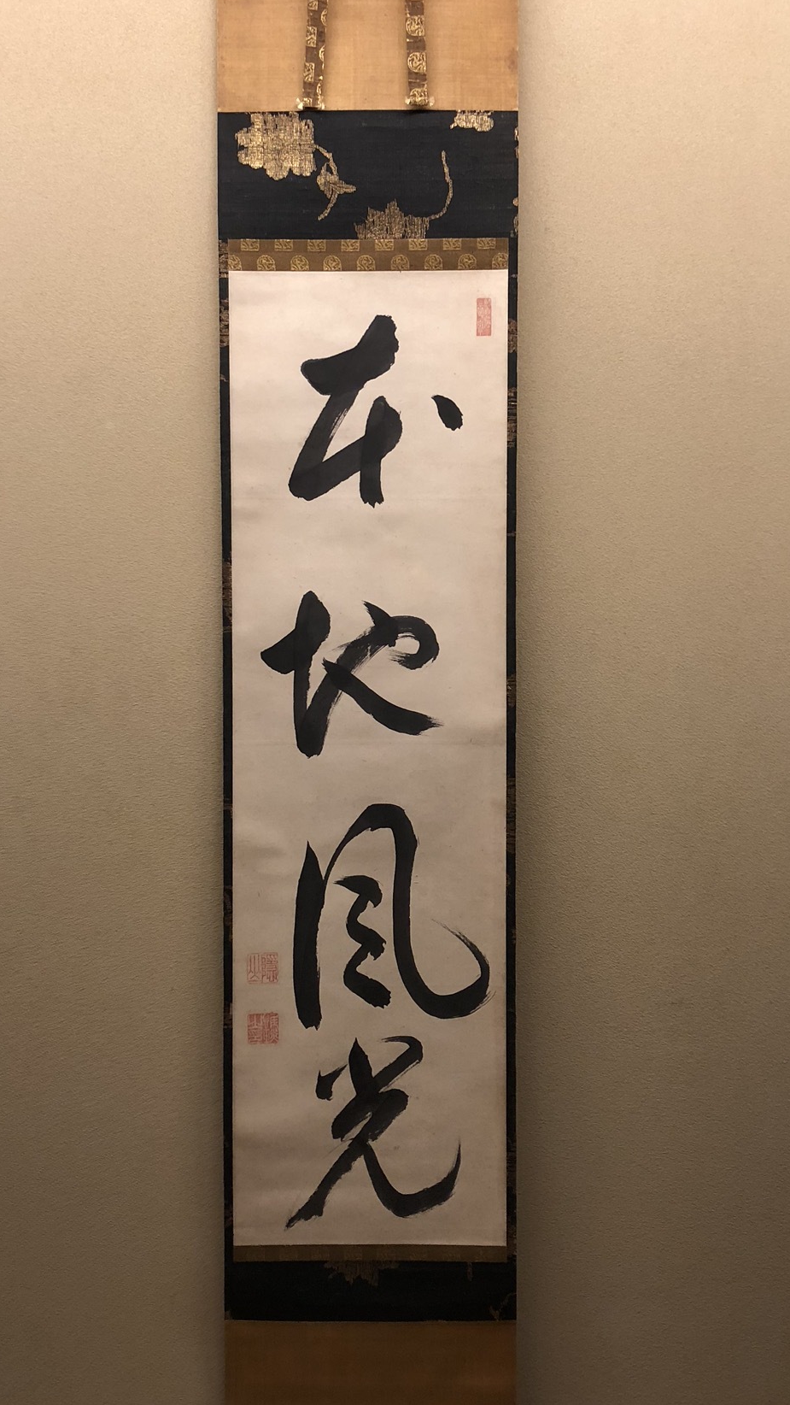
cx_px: 374
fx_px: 1415
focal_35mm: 38
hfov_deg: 31.2
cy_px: 626
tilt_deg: -2.1
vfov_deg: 52.7
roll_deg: -0.7
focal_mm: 3.99
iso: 40
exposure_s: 1/30
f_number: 1.8
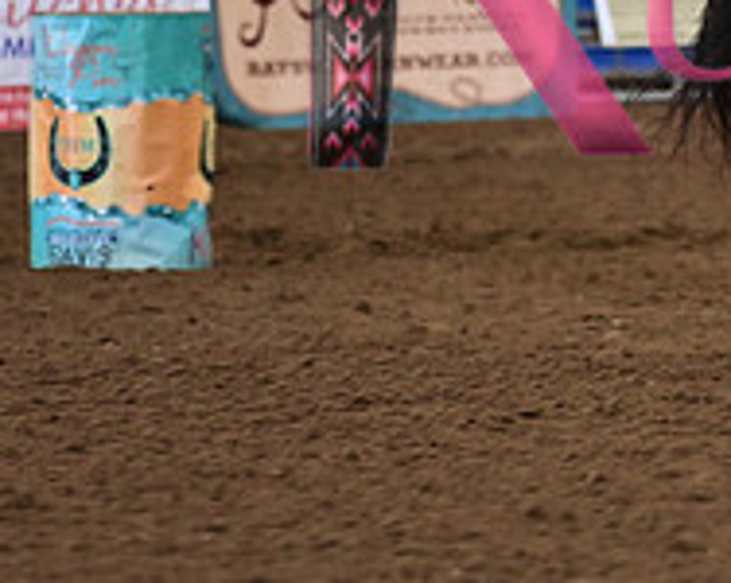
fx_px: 12514
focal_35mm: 579
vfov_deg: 2.7
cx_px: 1027
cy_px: -115
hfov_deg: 3.3
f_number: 3.5
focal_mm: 200
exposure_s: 1/250
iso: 1600
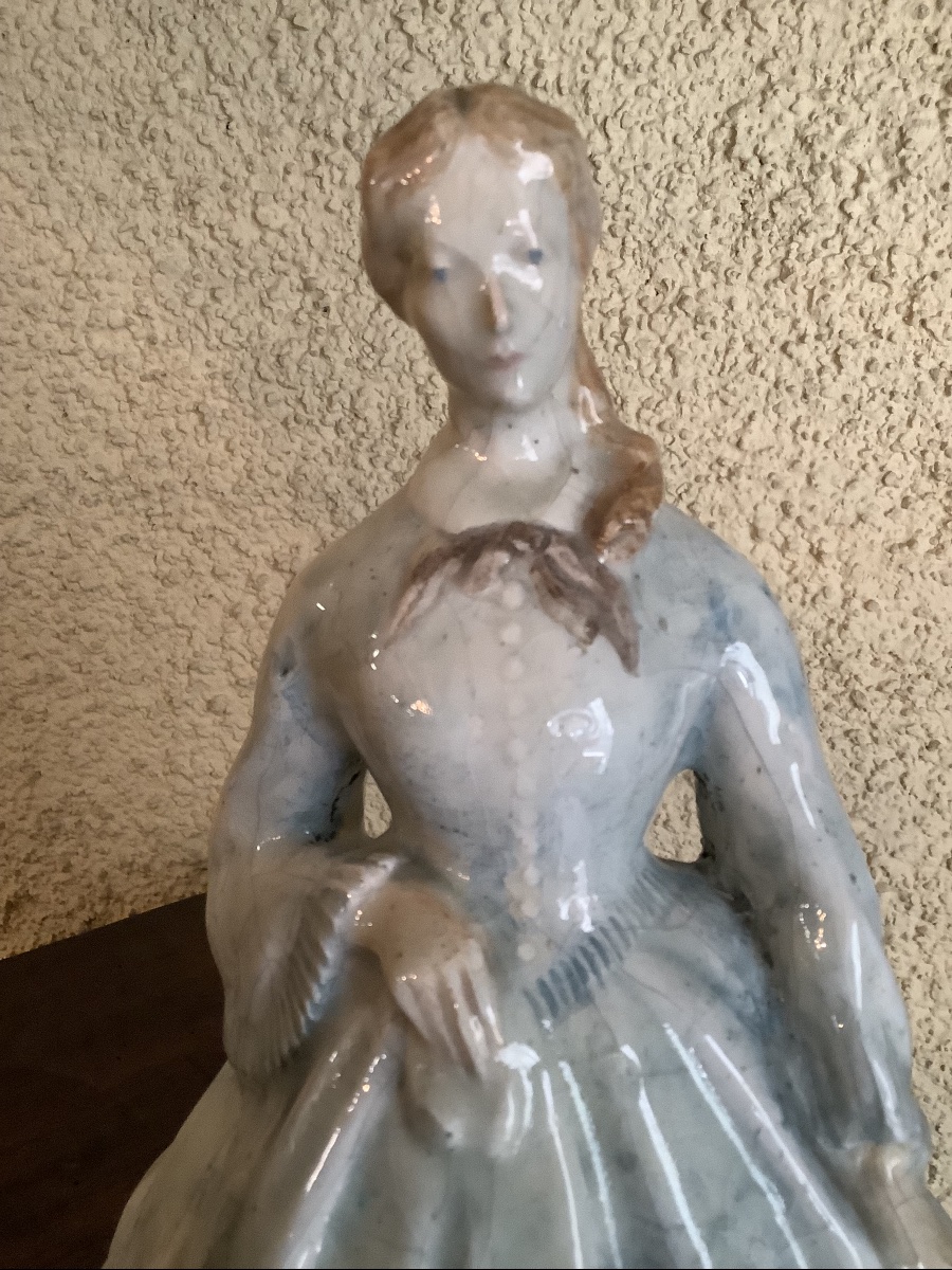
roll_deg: -0.6
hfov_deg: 45.4
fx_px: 1137
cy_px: 635
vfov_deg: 58.4
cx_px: 476
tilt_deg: -16.0
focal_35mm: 31
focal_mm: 3.3
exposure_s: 1/33
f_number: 2.4
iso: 320
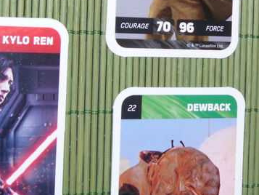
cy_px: 29
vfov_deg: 15.0
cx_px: 223
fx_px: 733
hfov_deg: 19.7
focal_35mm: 98
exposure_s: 1/45
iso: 80
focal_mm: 6.3
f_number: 3.5
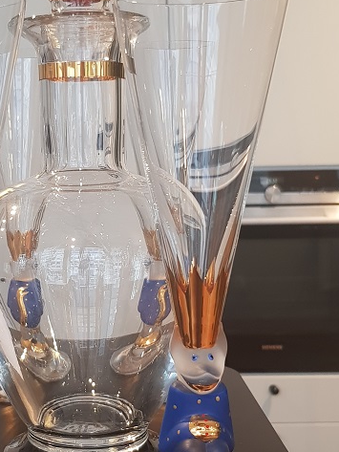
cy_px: 246
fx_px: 574
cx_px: 63
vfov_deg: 42.9
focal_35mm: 44
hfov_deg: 31.9
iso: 80
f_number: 1.7
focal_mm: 4.3
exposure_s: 1/100
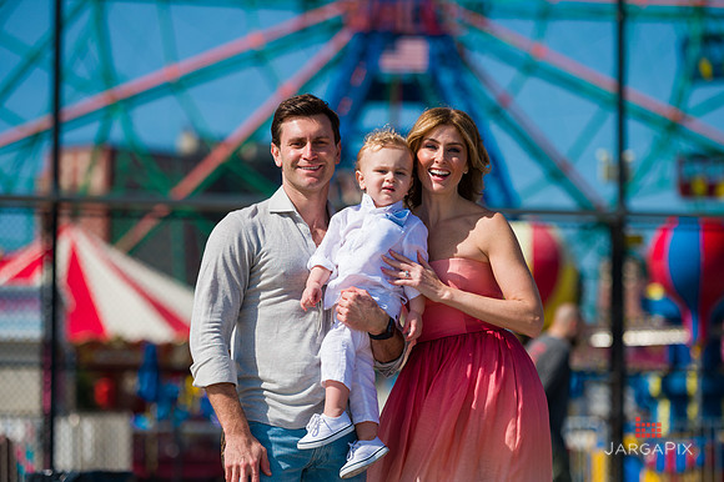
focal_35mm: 135
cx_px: 362
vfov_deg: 10.1
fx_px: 2713
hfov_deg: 15.2
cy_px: 241
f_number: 3.2
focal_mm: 135
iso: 200
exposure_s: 1/6400
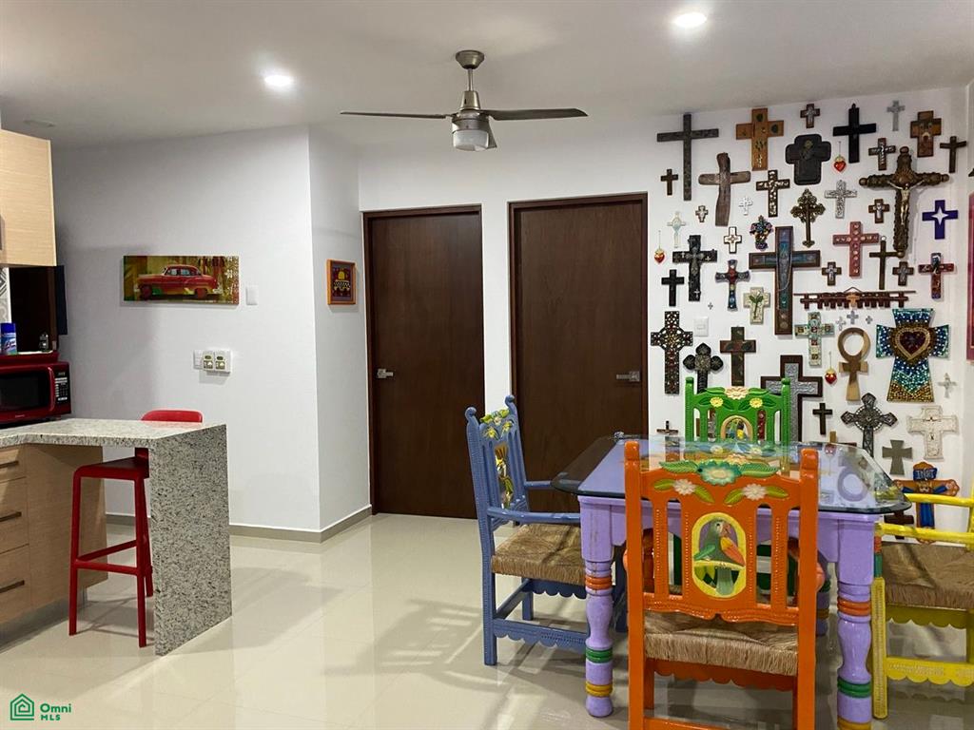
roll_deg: +0.3
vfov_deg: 53.1
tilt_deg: -2.1
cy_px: 365
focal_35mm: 26
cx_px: 487
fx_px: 732
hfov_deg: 67.3
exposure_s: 1/60
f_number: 1.8
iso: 320
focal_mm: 4.25
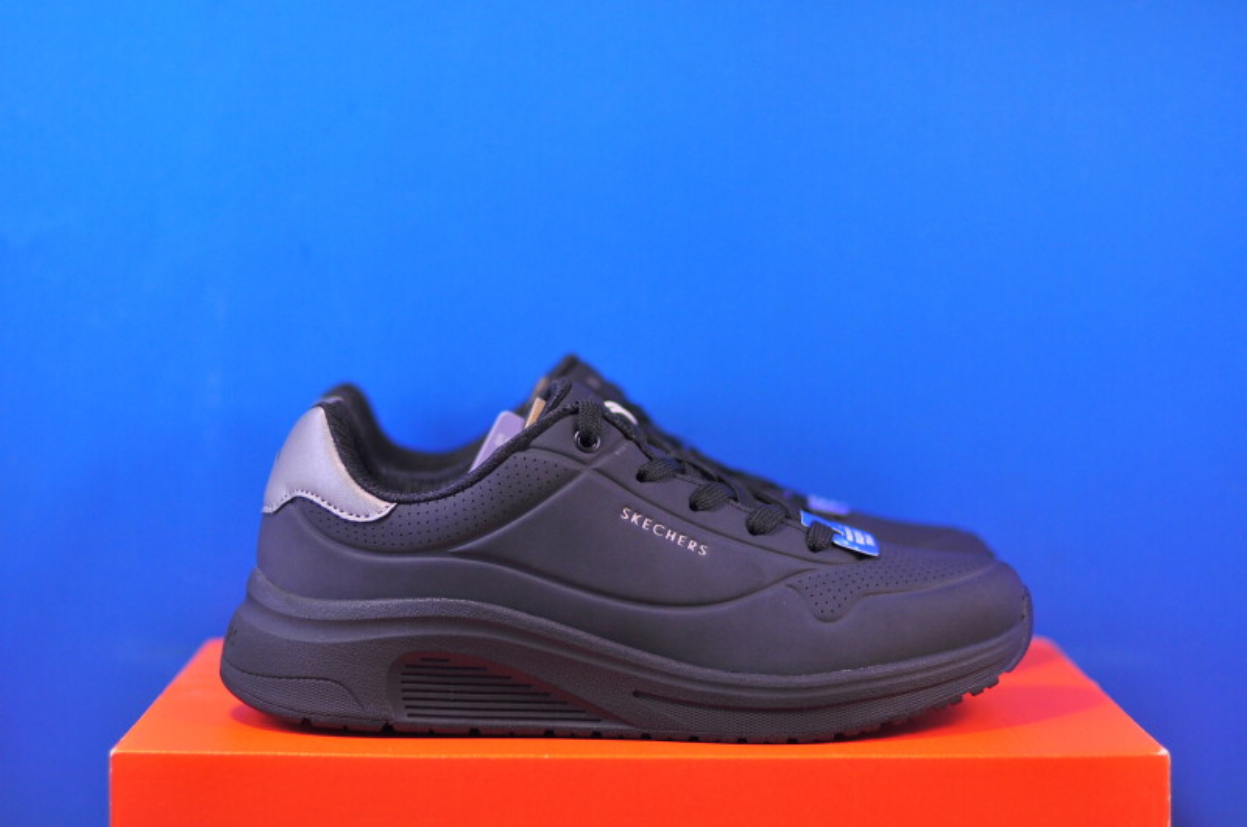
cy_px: 414
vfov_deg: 18.1
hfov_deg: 27.0
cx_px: 624
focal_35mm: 75
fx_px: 2594
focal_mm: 50
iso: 250
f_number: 2
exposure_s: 1/320
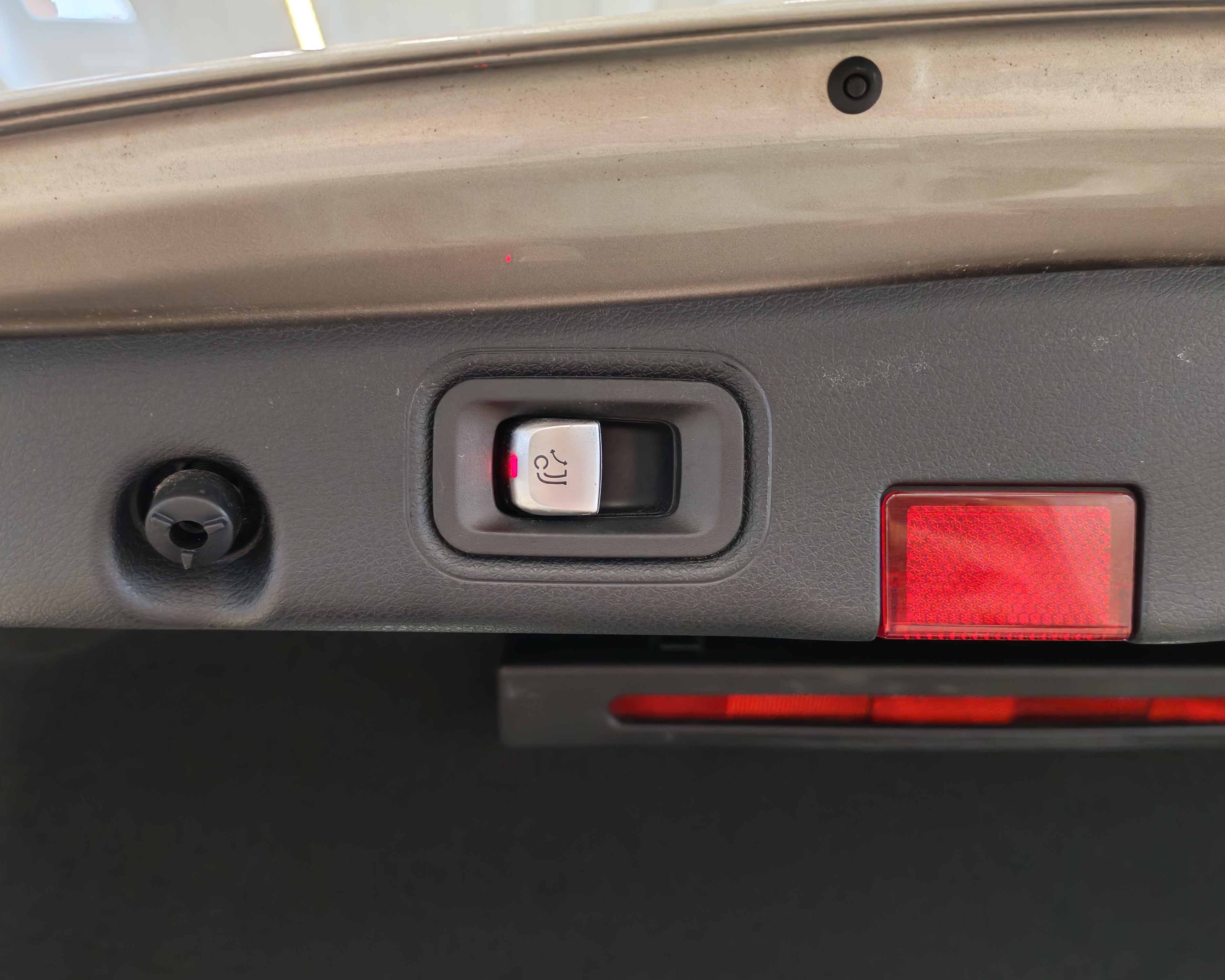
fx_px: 1233
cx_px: 585
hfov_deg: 52.8
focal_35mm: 34
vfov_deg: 43.4
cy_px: 492
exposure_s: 1/100
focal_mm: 6.12
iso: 687
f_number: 1.9
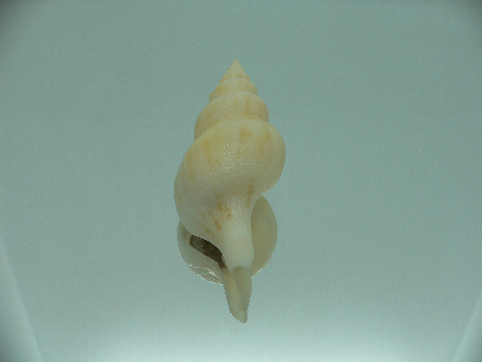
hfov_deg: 52.6
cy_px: 181
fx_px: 487
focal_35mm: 35
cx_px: 241
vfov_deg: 40.7
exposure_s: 1/80
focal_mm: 4.6
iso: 80
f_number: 2.8
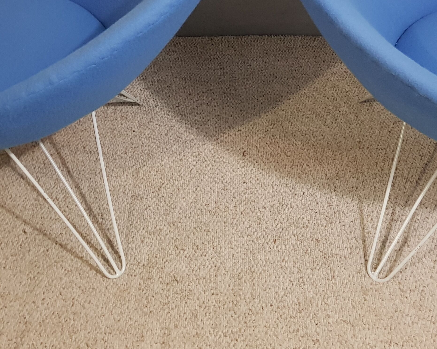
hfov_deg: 34.1
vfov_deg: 26.5
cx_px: 259
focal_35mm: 55
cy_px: 23
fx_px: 711
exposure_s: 1/10
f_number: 1.7
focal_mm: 4.2
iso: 250
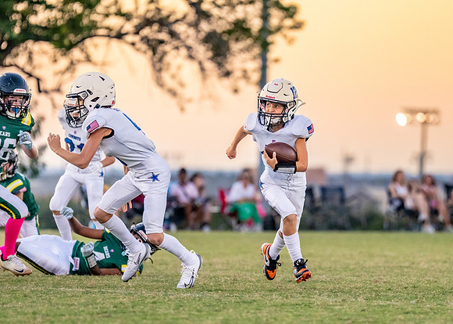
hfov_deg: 6.0
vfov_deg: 4.3
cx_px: 272
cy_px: 182
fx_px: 4315
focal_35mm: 335
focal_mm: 200
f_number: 2.8
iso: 2500
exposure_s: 1/1600
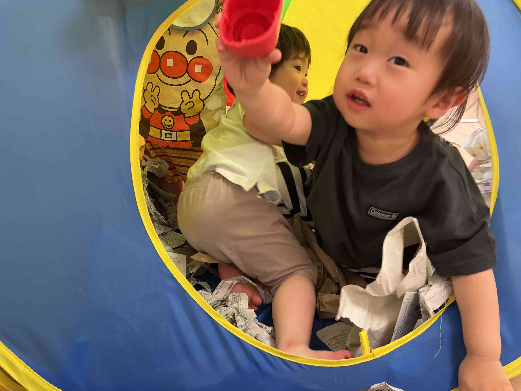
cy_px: 196
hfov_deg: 61.7
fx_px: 436
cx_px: 260
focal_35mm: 29
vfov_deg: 48.2
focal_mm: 3
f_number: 1.8
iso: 40
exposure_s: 1/50
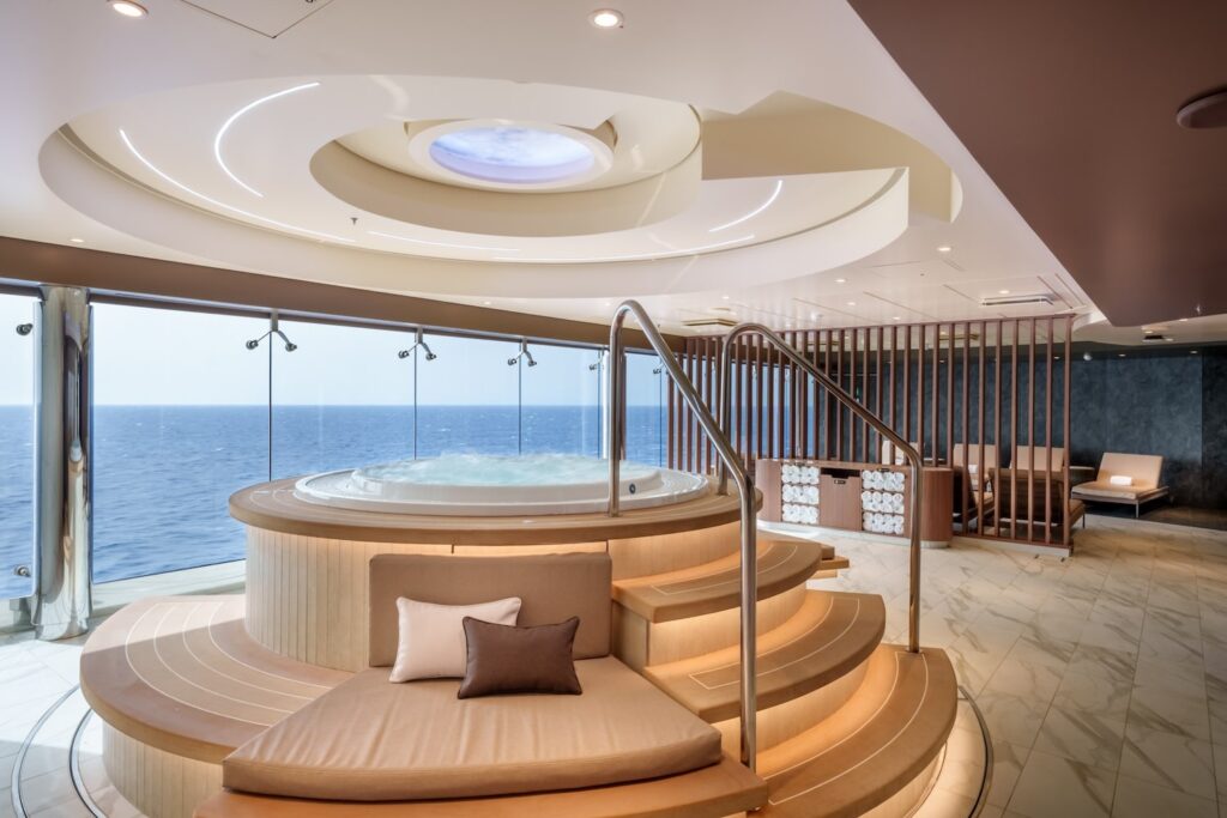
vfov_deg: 59.5
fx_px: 716
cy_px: 409
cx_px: 614
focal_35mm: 21
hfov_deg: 81.2
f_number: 11
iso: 200
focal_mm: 21
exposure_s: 1/250
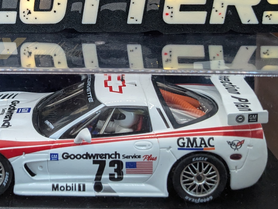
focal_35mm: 61
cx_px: 83
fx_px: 490
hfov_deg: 31.3
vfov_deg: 23.4
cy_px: 21
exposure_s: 1/99.9
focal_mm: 4.38
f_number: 1.73
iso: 357
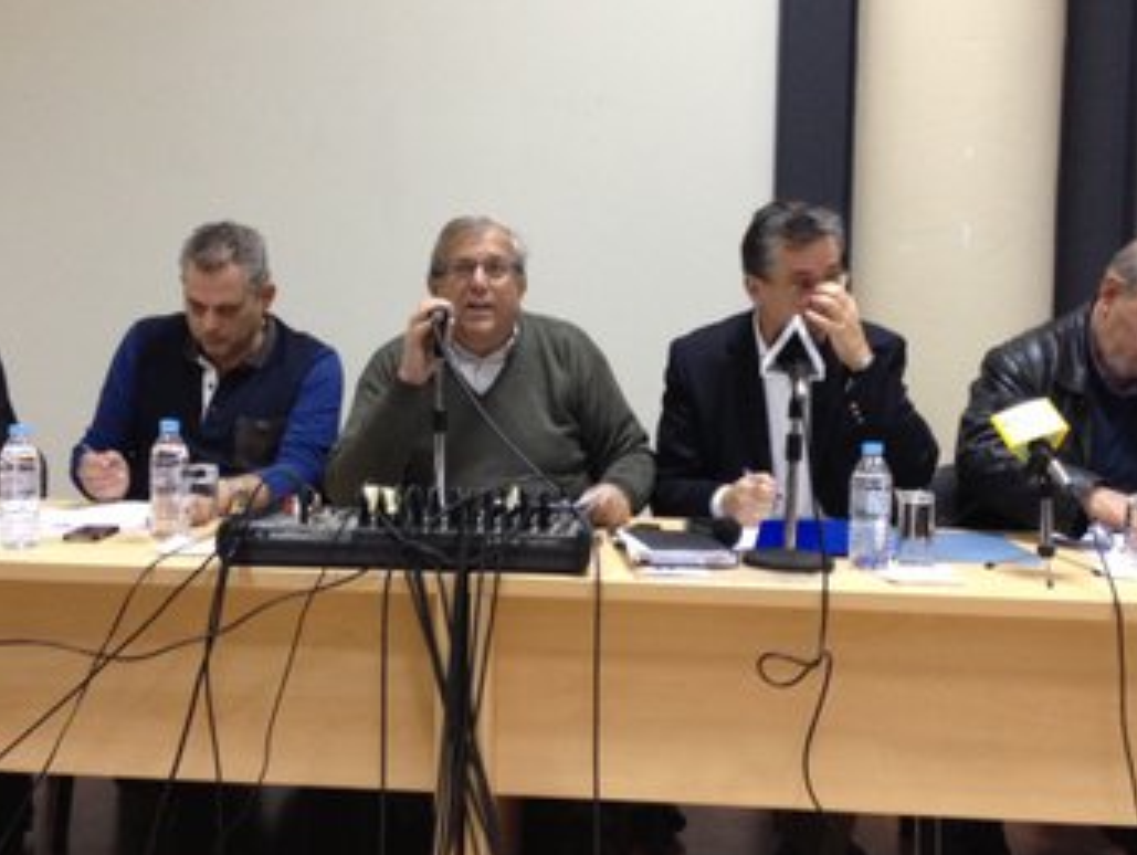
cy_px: 381
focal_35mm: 50
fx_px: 1644
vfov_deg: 29.1
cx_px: 544
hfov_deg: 38.1
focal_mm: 4.28
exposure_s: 1/20
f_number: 2.4
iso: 160
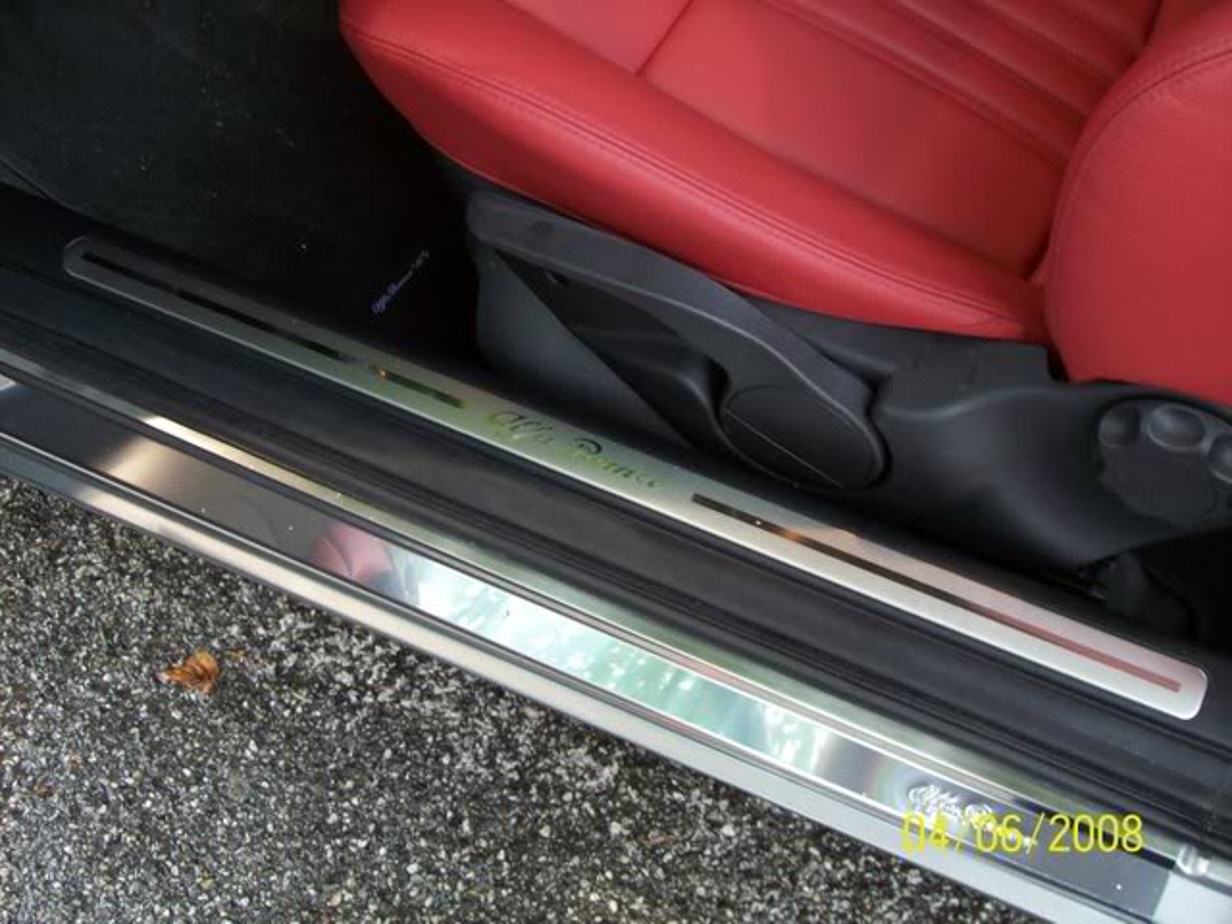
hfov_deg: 42.1
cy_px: 462
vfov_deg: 32.2
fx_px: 1602
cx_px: 616
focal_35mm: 45
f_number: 3
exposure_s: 1/18.6
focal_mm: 7.6
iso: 160
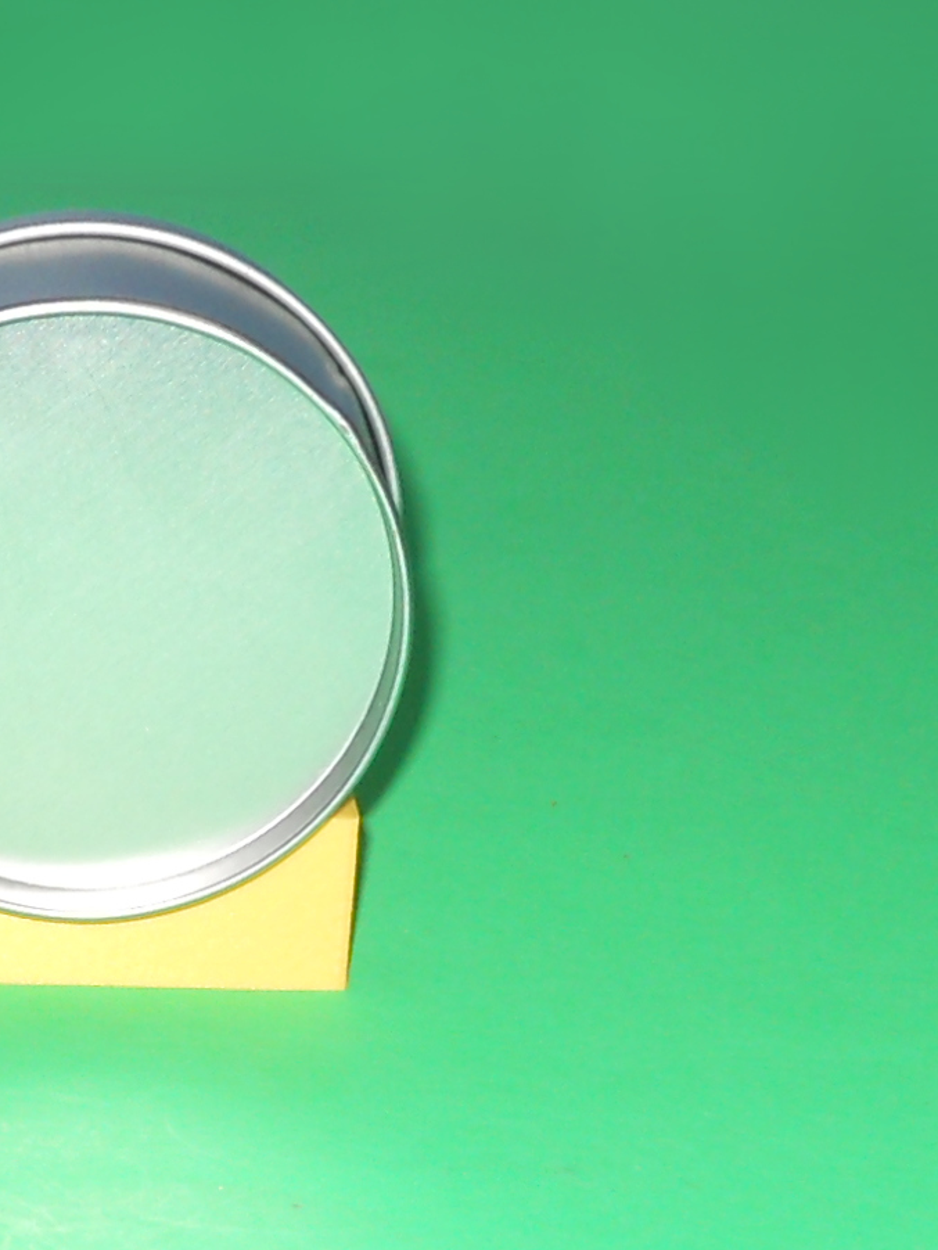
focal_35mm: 39
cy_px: 643
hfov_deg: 35.3
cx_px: 144
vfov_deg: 47.8
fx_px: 1408
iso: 80
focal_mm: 5
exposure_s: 1/25
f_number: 2.7
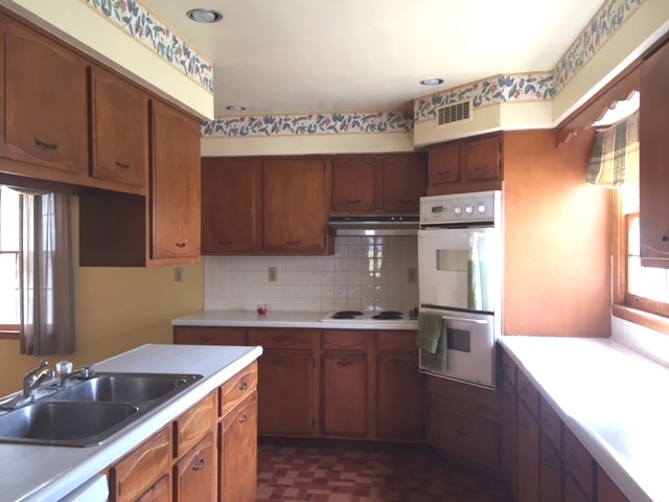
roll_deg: -0.5
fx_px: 560
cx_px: 334
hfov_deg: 61.7
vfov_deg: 48.2
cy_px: 251
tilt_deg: -0.7
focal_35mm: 29
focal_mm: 4.15
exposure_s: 1/30
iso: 32
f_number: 2.2
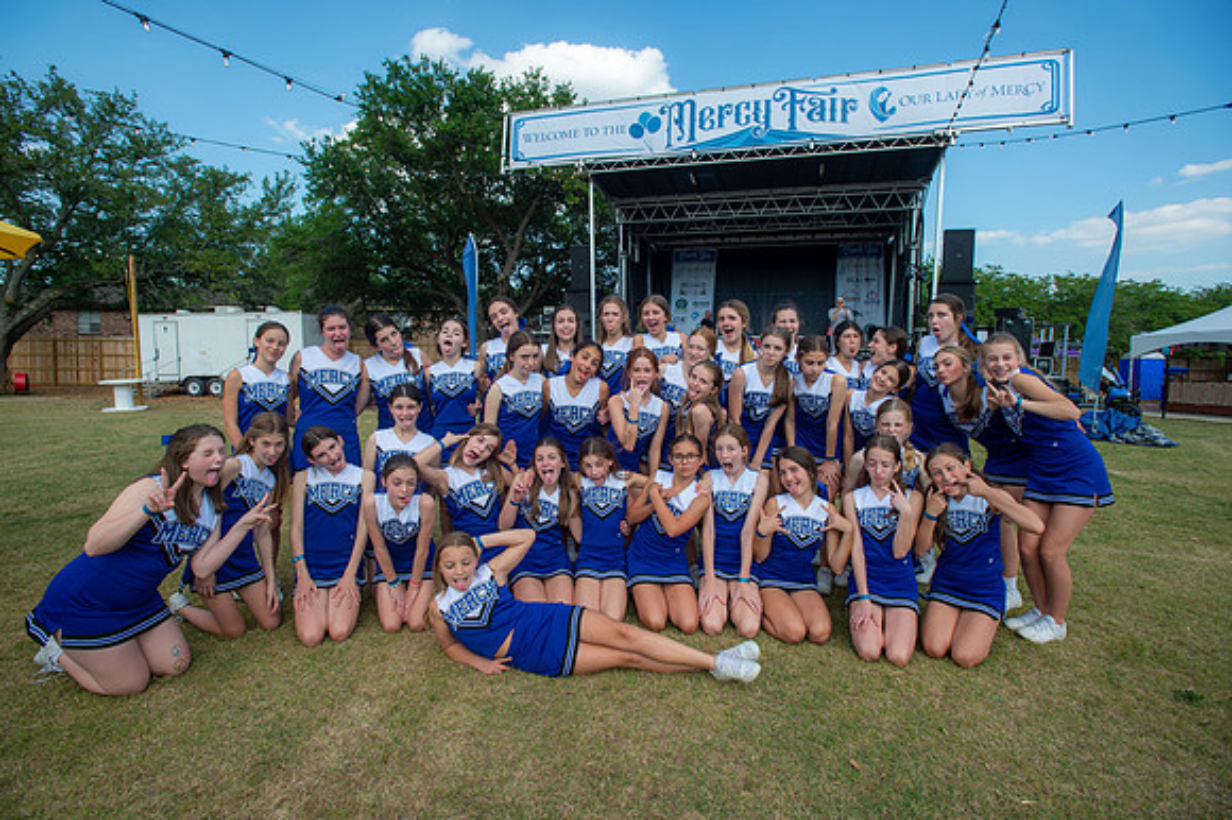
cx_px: 616
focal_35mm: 17
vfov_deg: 70.4
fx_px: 581
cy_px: 410
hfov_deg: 93.3
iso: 100
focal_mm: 17
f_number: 6.3
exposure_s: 1/200
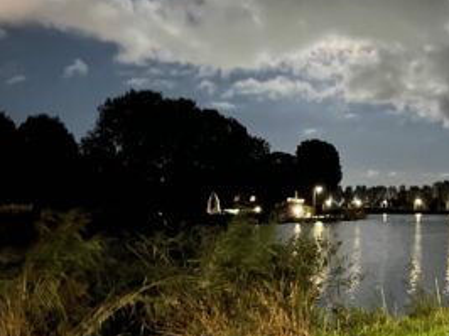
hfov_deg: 29.0
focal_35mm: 63
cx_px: 434
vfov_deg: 23.2
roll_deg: +0.1
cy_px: 175
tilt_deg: +3.6
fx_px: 816
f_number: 1.6
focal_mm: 4.2
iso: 640
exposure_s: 1/2
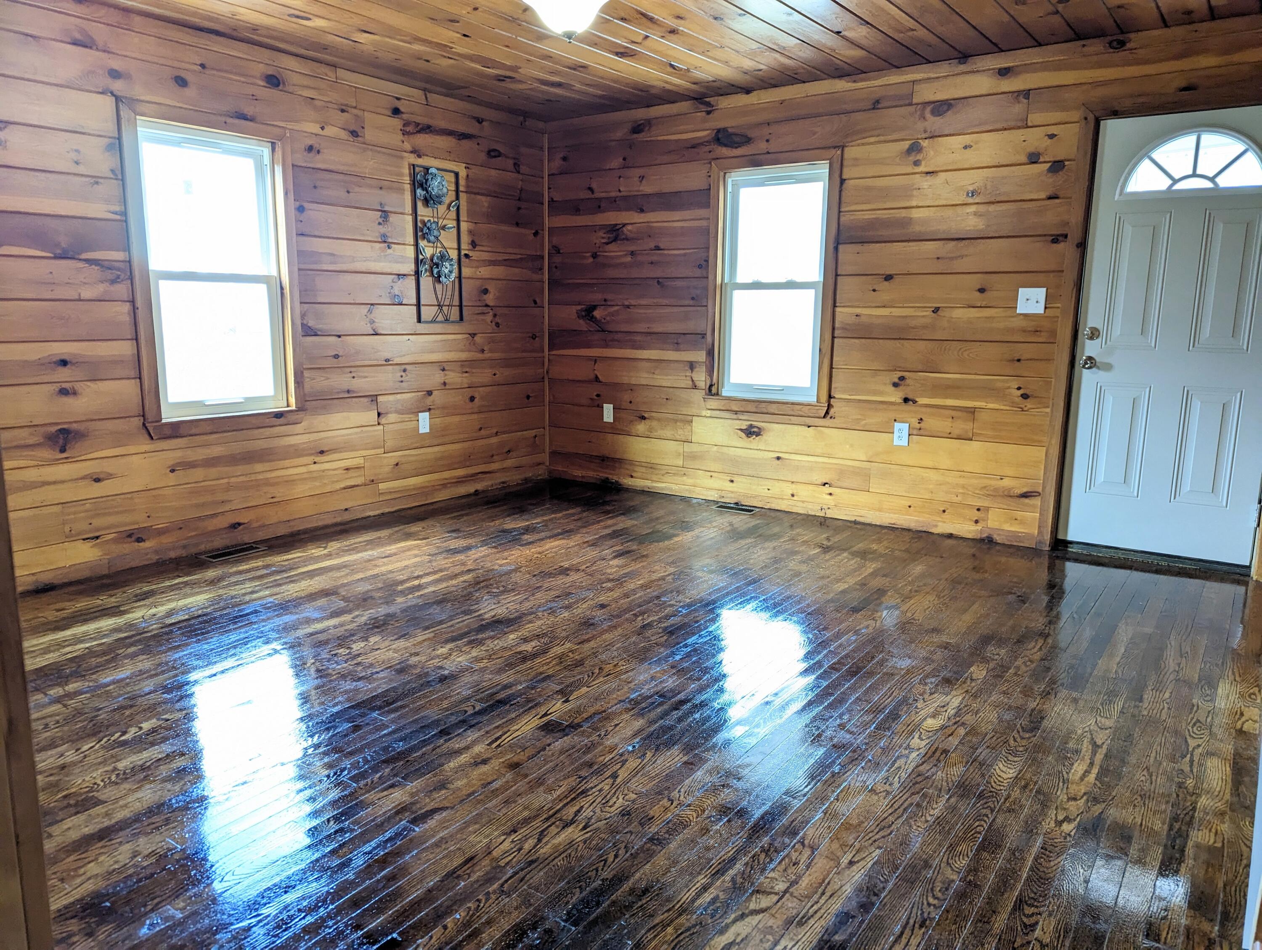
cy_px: 475
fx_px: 876
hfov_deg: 71.5
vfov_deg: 56.9
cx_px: 631
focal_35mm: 24
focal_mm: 6.81
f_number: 1.85
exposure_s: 1/120
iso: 622
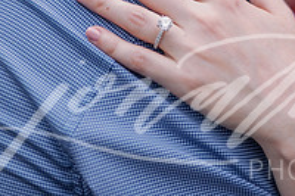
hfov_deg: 13.9
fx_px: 1187
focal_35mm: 145
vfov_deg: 9.3
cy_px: -74
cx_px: 323
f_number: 2
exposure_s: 1/400
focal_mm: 50
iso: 320
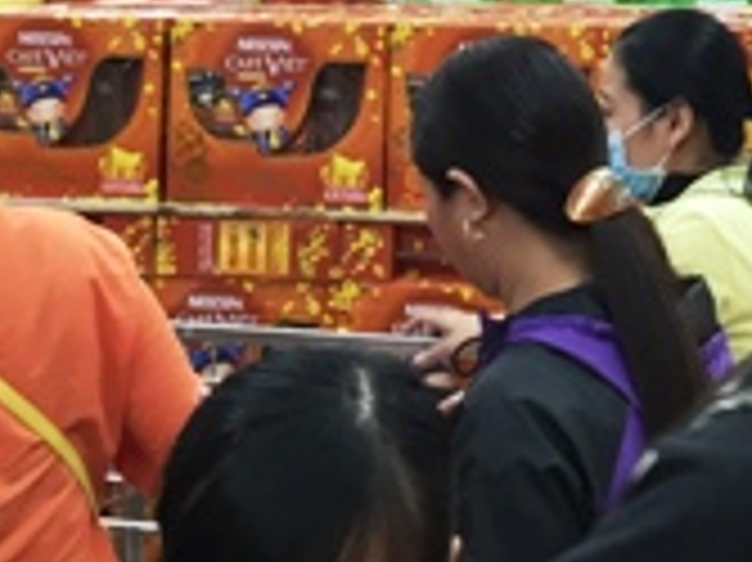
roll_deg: -2.1
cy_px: -225
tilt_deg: +2.2
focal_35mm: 116
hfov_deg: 16.8
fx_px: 2518
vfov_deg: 12.3
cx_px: 673
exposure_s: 1/33
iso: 80
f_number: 2.2
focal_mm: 4.15
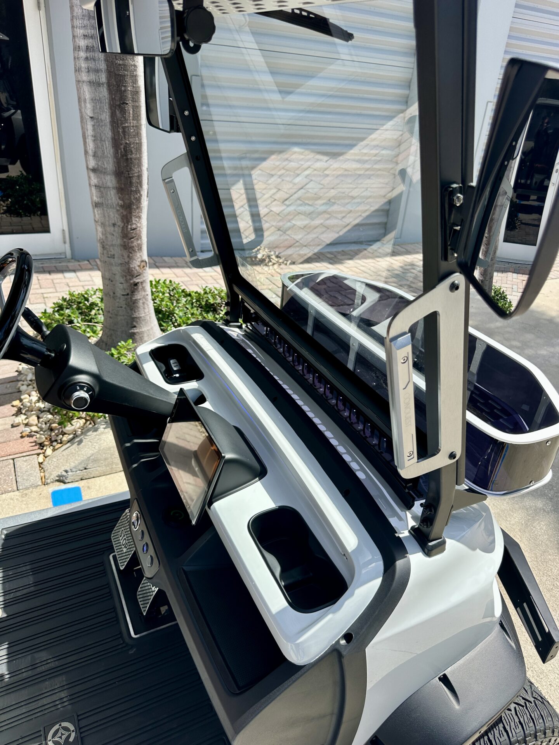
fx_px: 517
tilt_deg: -26.7
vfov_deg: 71.6
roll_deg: -8.6
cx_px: 280
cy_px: 372
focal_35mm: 24
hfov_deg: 56.8
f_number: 1.78
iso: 80
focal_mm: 6.86
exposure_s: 1/2469
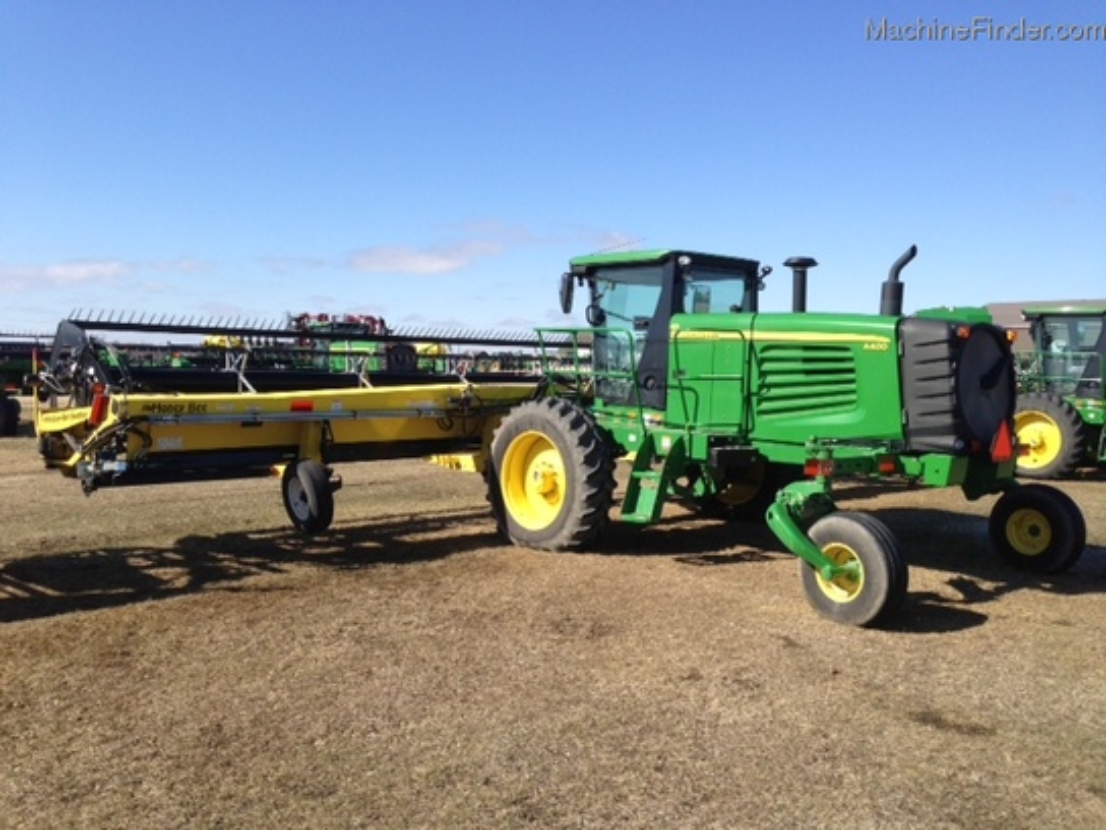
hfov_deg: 55.4
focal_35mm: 33
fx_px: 1054
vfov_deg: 42.9
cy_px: 415
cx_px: 553
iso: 50
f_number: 2.4
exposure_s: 1/1153
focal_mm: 4.13
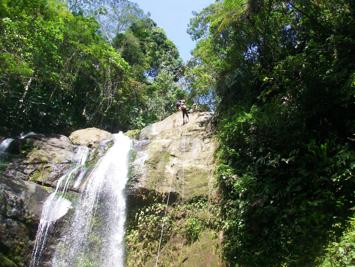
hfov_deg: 56.8
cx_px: 178
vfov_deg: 44.2
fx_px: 328
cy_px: 134
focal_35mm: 32
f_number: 2.8
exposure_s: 1/320
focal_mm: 5.7
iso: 64
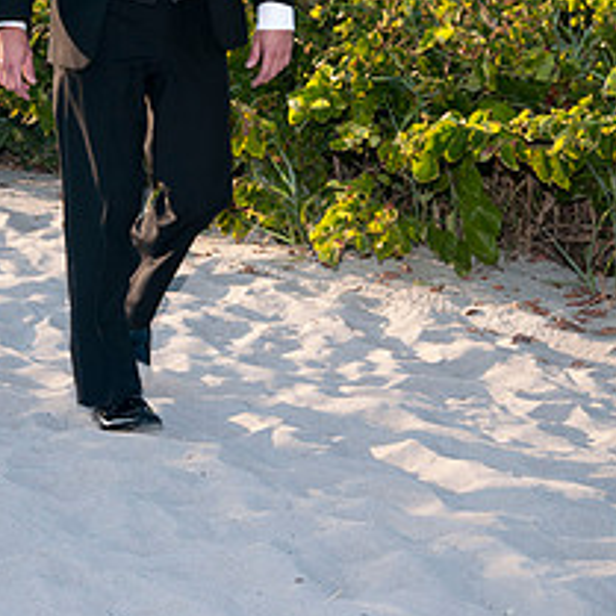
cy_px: -9
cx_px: 193
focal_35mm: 206
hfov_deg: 8.5
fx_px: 4147
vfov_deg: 8.4
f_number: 8
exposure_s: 1/250
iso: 100
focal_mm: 75
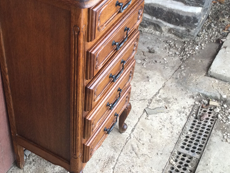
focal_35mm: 54
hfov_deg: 35.0
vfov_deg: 26.9
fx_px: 359
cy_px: 66
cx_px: 64
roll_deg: -2.2
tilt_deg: -40.5
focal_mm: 3.3
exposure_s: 1/33
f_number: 2.4
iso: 32
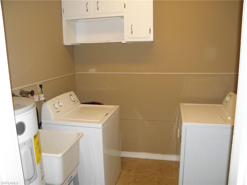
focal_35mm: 28
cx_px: 124
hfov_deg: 63.4
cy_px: 92
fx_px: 200
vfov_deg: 49.7
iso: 100
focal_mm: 5
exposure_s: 1/30
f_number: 3.5
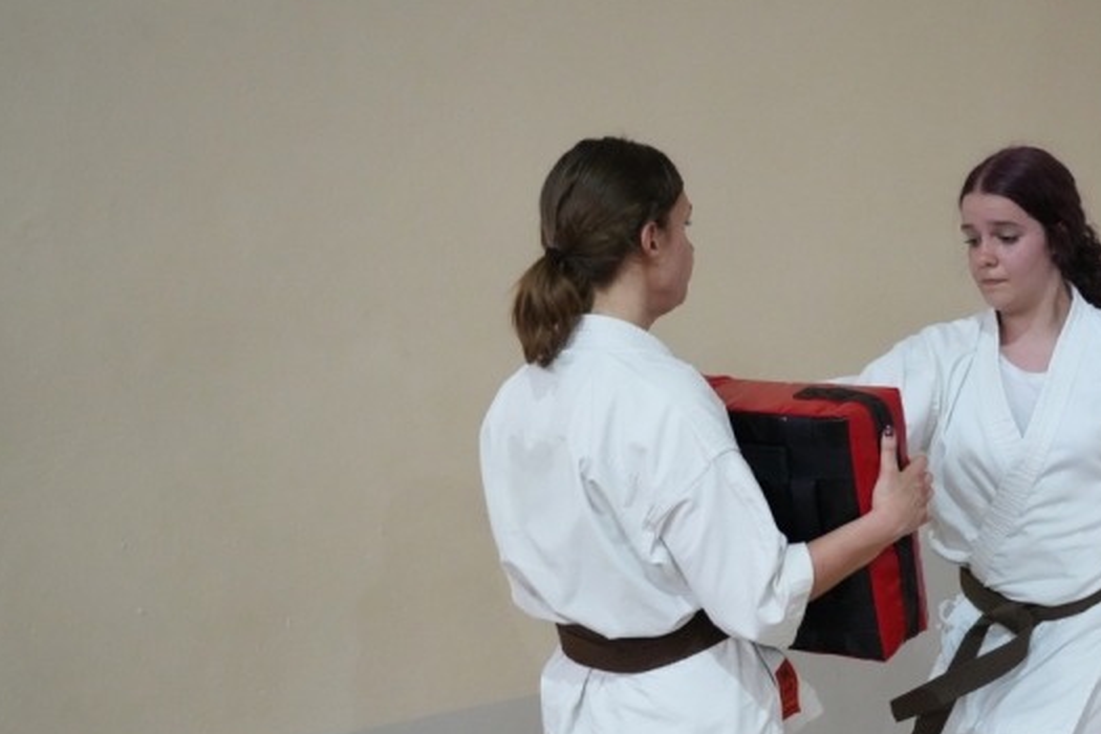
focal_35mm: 61
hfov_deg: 32.3
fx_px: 1865
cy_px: 444
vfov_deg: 22.2
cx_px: 826
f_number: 4
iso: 10000
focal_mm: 40
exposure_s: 1/250
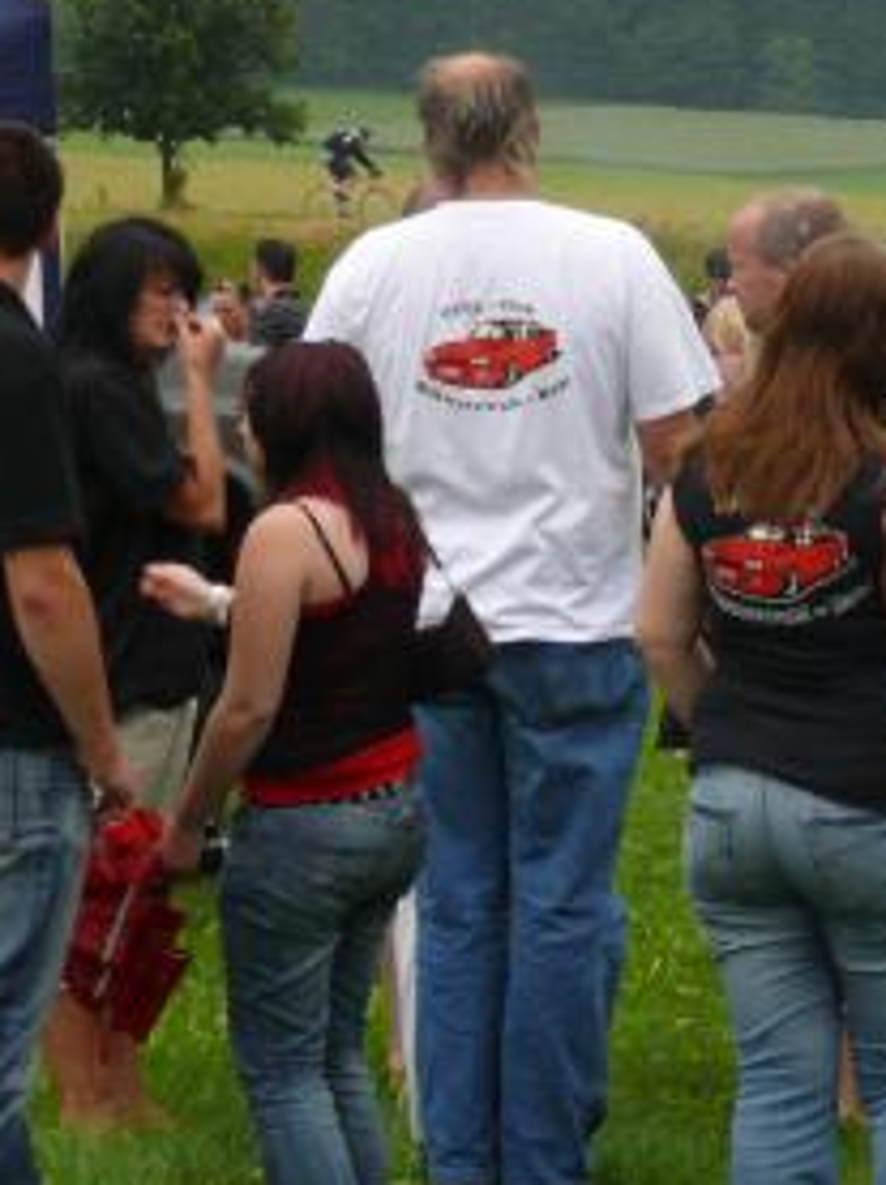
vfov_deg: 9.7
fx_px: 7012
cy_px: 511
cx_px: 873
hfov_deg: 7.2
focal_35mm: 205
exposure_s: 1/200
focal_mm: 17.2
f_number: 5
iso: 100
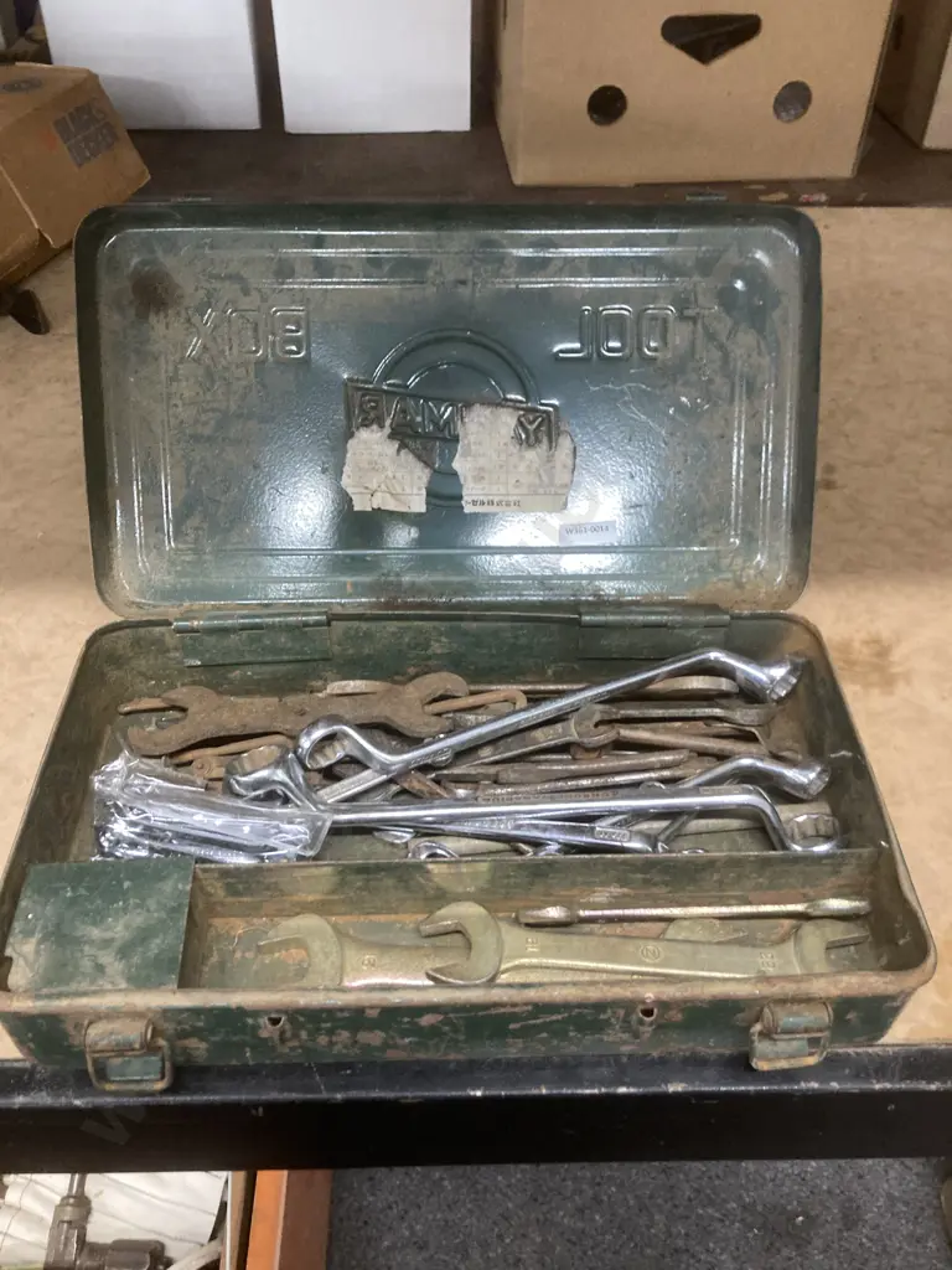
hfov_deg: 49.7
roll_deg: +0.0
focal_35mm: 28
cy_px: 635
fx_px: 1027
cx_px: 476
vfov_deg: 63.4
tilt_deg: -43.8
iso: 320
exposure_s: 1/50
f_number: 1.8
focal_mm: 3.99
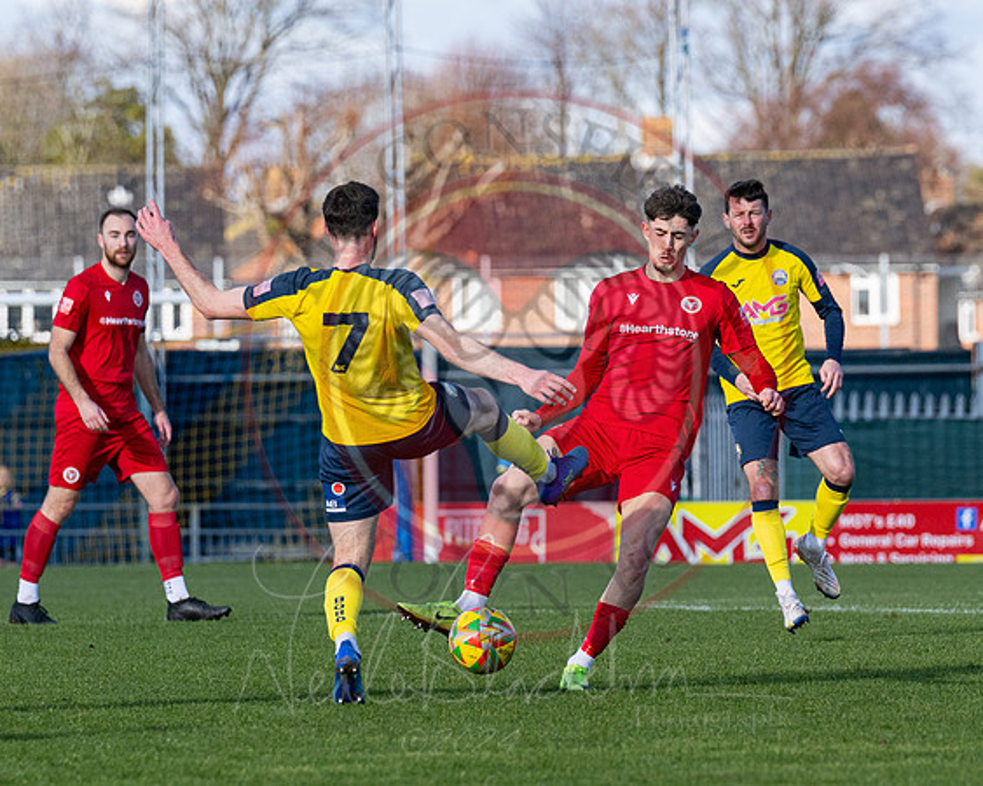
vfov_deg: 3.9
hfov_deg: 4.8
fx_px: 11635
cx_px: 660
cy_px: 333
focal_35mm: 400
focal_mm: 170
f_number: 4
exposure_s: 1/4000
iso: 400
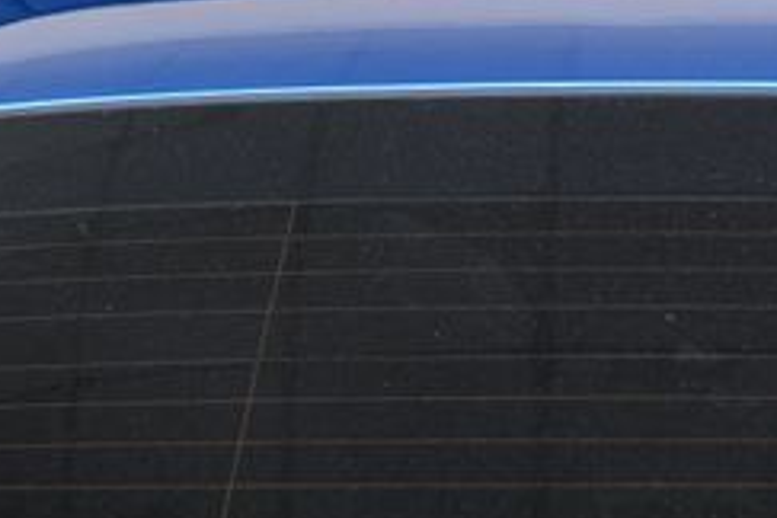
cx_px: 665
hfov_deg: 14.6
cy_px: 45
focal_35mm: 139
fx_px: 3000
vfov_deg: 9.8
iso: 400
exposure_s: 1/320
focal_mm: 45
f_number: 4
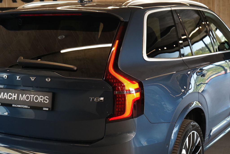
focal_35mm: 70
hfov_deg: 28.8
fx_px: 447
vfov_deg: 19.5
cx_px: 115
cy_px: 77
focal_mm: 70
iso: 5000
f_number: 5.6
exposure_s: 1/160
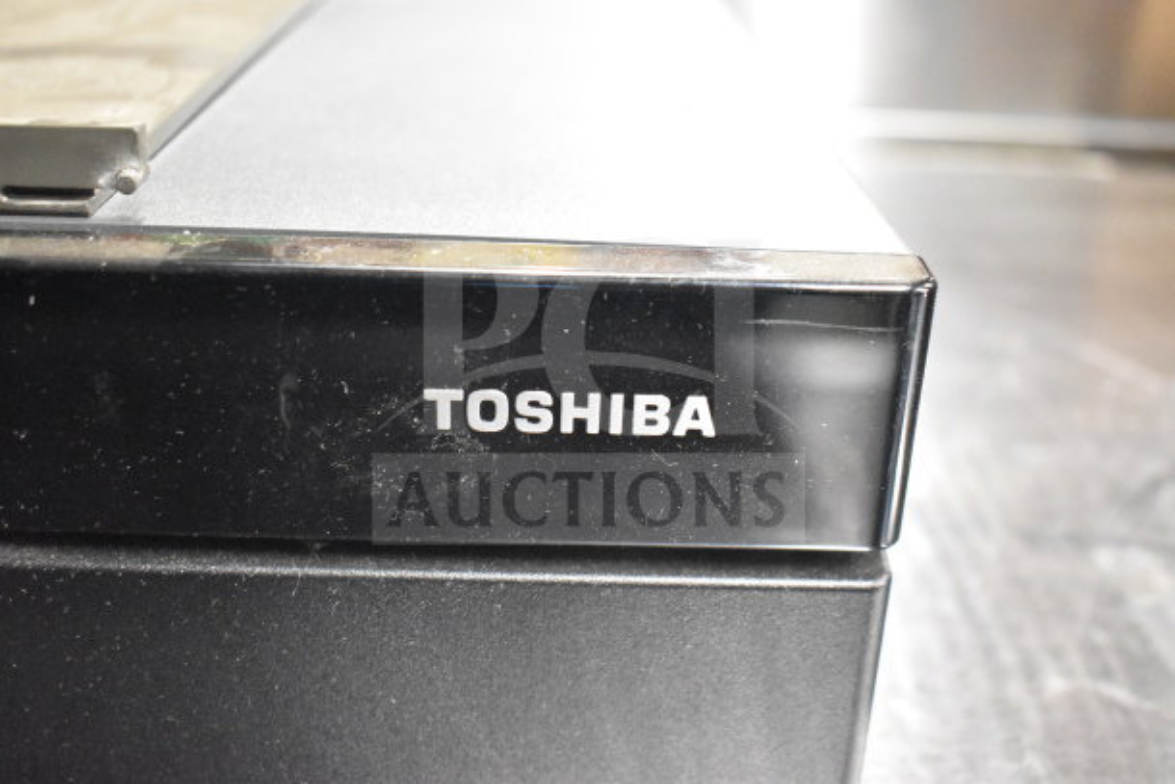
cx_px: 588
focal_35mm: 42
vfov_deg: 31.9
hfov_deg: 46.4
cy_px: 392
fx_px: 1371
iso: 10000
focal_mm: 28
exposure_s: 1/50
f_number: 4.2
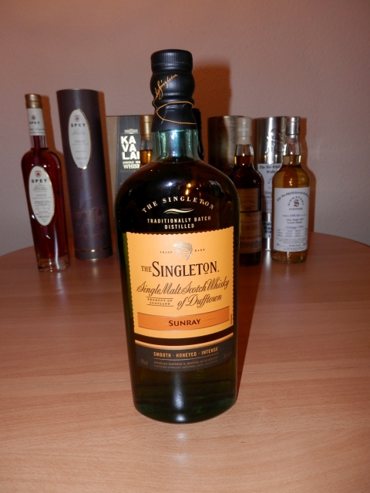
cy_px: 246
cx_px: 185
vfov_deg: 69.4
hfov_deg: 54.9
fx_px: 356
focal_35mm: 25
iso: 100
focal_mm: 4.5
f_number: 3
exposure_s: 1/30
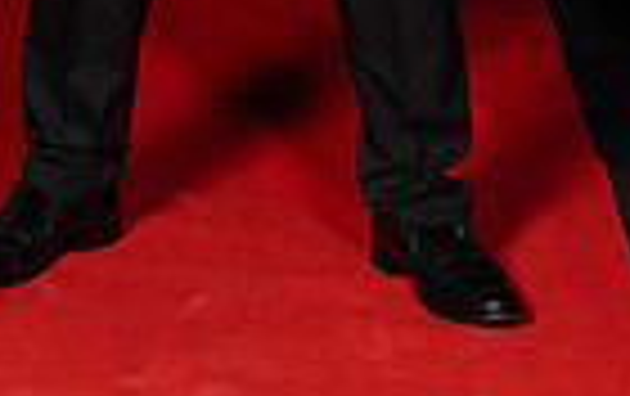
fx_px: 3543
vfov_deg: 6.1
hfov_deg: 10.2
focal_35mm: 206
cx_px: 238
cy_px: -536
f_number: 8
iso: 320
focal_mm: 63
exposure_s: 1/100
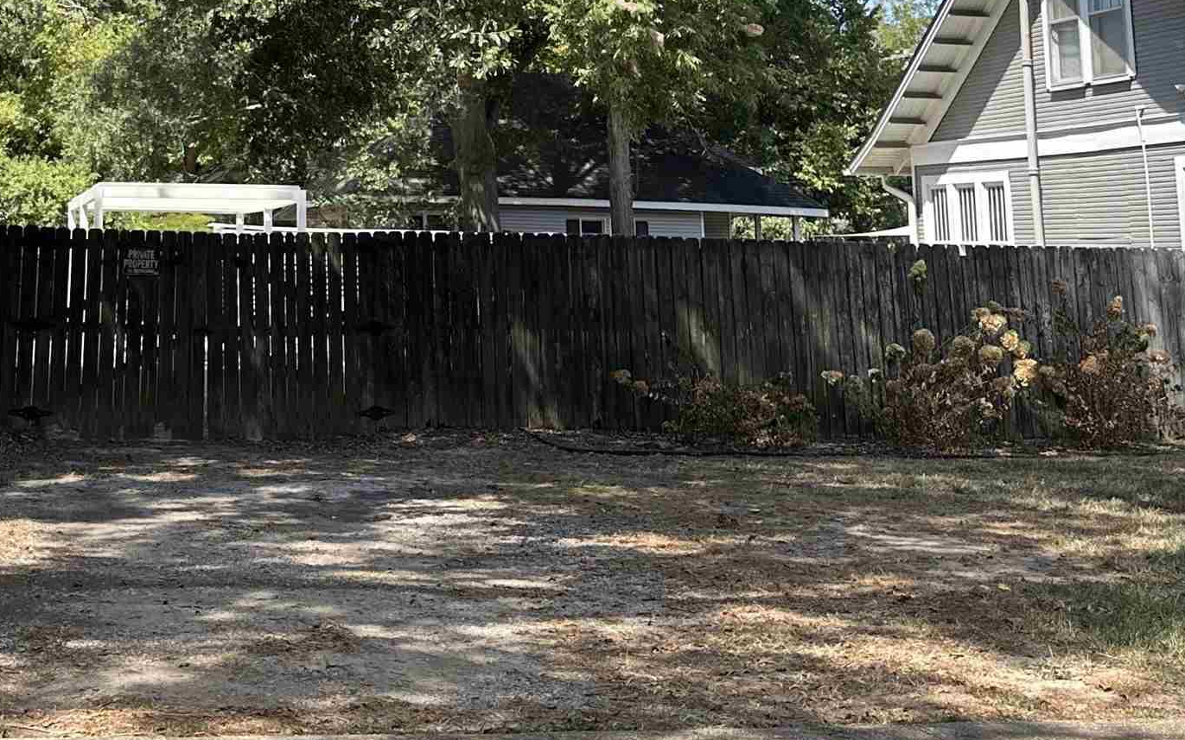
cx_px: 222
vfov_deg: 21.4
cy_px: -106
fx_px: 1841
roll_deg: -1.6
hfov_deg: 34.5
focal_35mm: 57
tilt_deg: +11.5
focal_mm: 6.86
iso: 80
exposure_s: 1/971
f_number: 1.78
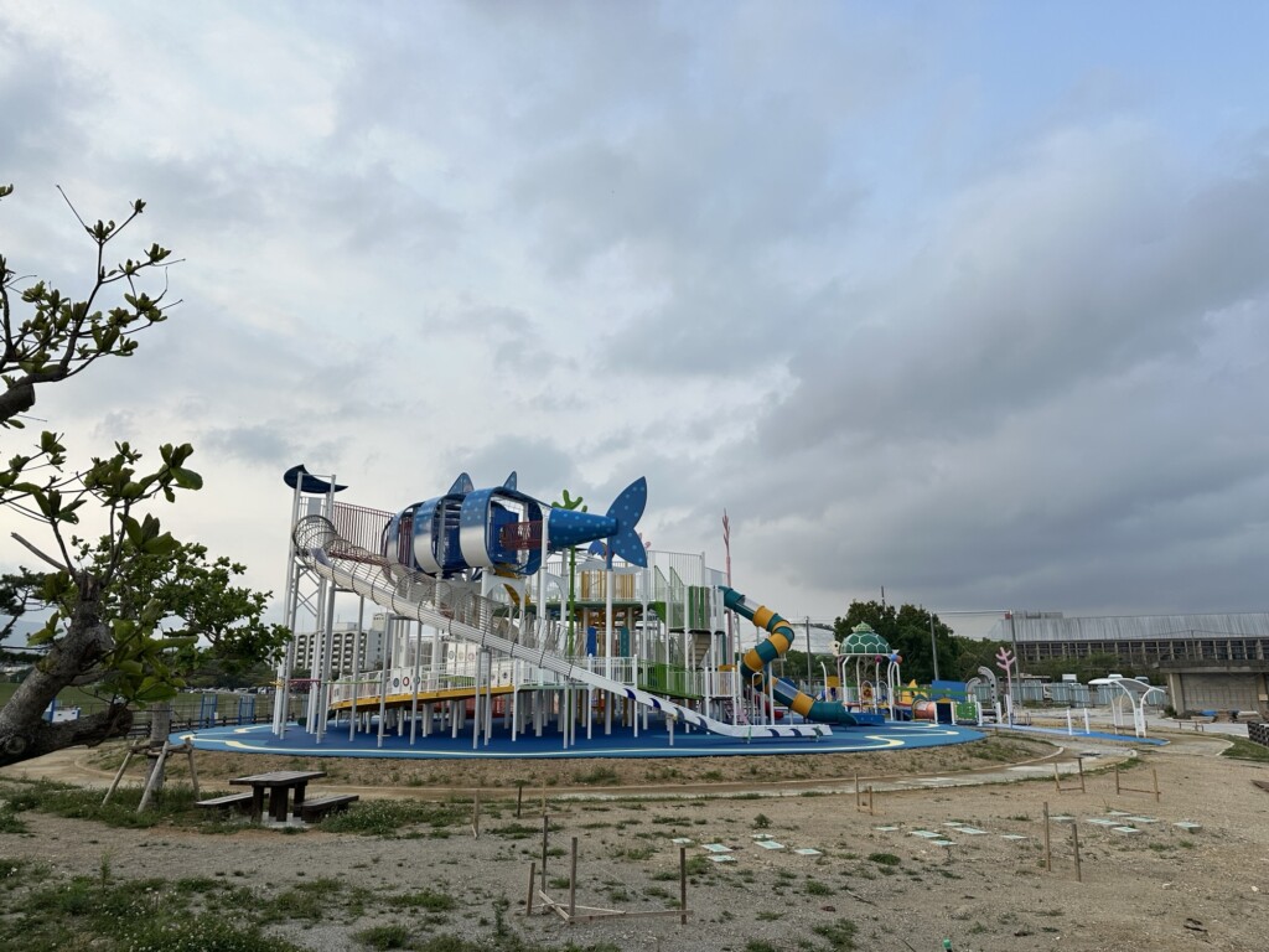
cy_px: 476
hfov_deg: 71.6
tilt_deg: +12.3
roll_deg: -0.4
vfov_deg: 56.8
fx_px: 880
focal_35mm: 24
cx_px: 634
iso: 80
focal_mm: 6.86
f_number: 1.78
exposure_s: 1/2252
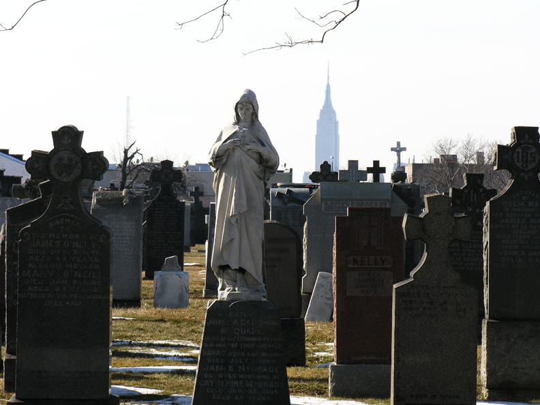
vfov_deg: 8.5
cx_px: 270
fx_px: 2730
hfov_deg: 11.3
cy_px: 202
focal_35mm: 175
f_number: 8
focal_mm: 44.5
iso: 50
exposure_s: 1/122
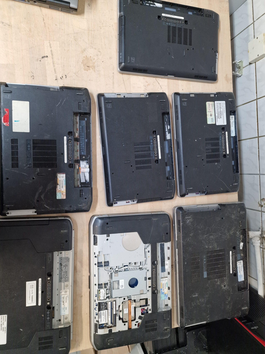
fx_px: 235
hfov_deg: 58.9
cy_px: 177
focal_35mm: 23
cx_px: 132
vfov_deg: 73.9
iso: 100
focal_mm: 6.4
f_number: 1.8
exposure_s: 1/100
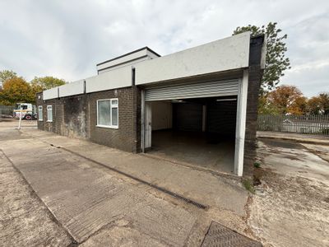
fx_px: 133
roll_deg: -2.1
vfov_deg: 85.7
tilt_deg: -2.6
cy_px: 124
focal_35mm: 14
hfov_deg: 102.1
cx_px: 164
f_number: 2.2
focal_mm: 2.22
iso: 50
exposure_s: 1/331
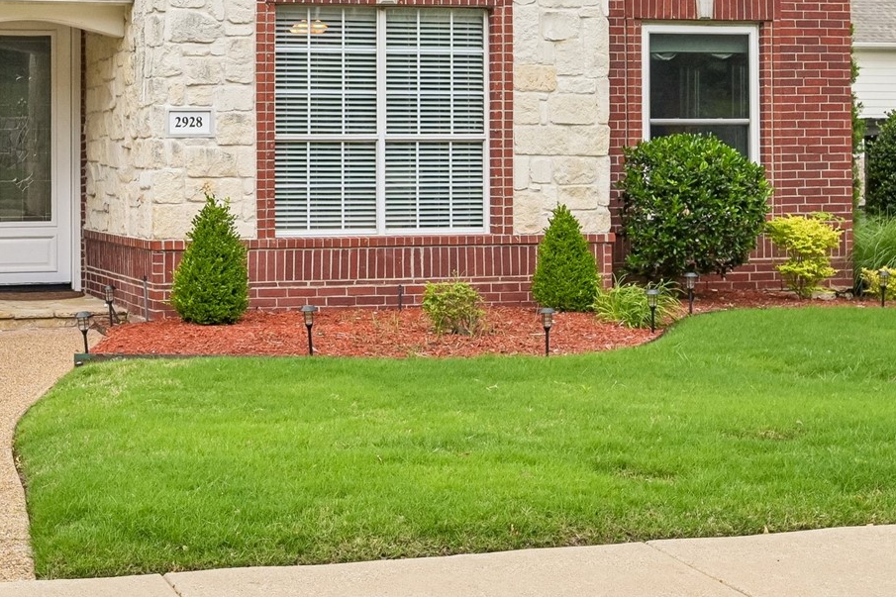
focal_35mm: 72
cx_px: 218
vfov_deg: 18.2
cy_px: -55
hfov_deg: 27.7
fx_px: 1792
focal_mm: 30
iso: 400
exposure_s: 1/250
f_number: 8
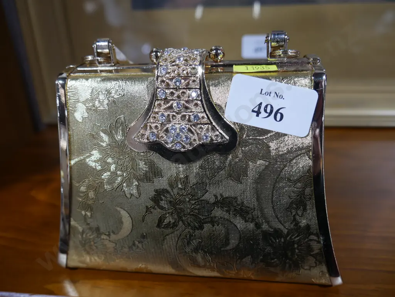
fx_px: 342
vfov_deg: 46.8
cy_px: 148
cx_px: 198
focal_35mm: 30
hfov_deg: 60.0
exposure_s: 1/60
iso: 500
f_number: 3.6
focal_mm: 15
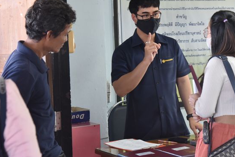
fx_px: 627
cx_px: 159
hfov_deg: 21.1
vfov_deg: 14.2
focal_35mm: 96
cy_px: 47
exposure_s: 1/60
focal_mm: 66
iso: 1600
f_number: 4
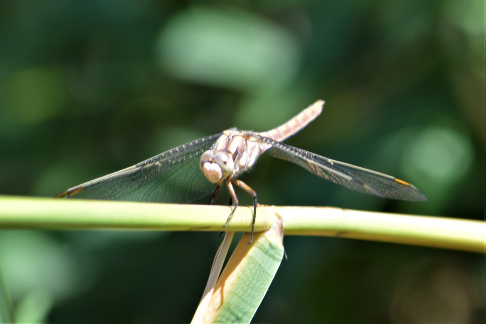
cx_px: 243
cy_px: 162
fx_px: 6075
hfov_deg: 4.6
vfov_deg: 3.1
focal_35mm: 450
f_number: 8
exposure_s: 1/125
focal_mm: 300
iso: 200
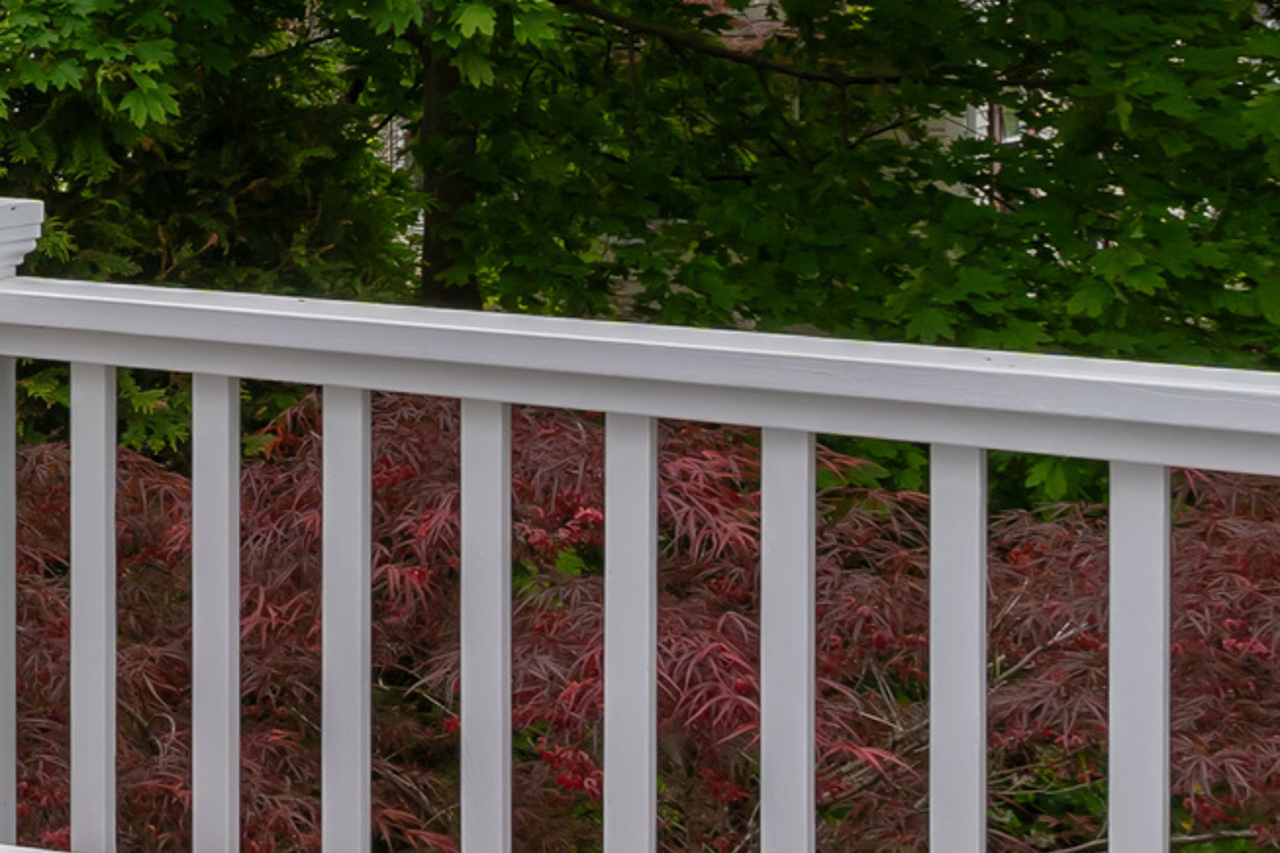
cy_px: 8
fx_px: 2844
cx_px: -1288
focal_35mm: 80
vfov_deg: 16.7
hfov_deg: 17.7
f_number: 8
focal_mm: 17
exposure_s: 1/400
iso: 320
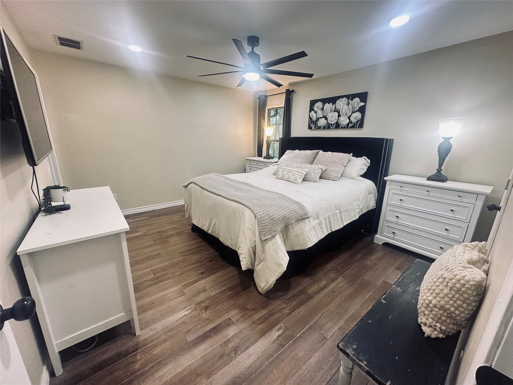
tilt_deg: -14.5
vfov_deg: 85.7
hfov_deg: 102.1
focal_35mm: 14
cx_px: 256
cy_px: 192
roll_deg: -1.7
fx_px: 207
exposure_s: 1/120
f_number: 2.2
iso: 320
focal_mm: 2.22
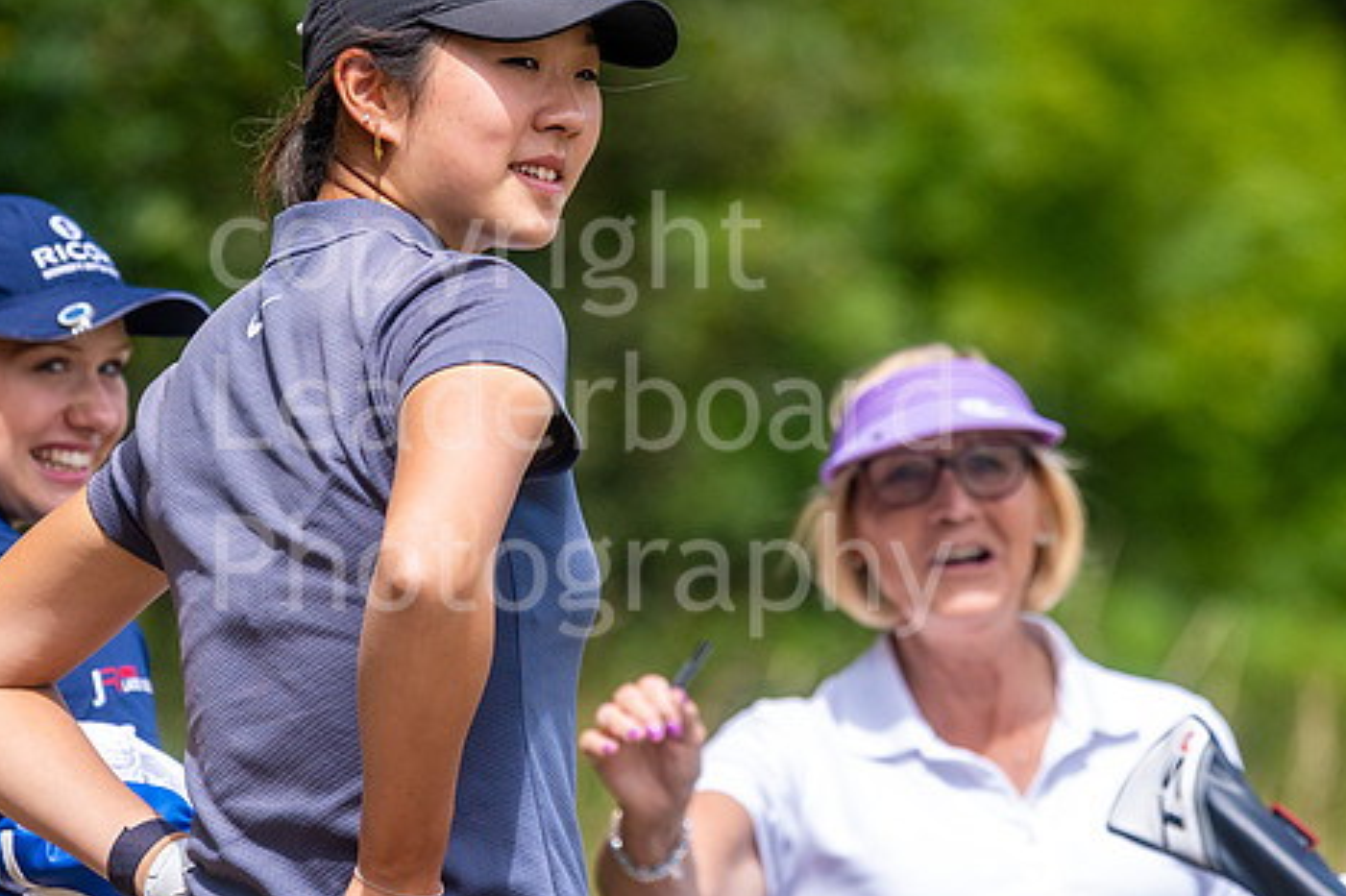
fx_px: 23844
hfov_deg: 3.2
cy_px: 350
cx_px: 707
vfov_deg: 2.2
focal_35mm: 638
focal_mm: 300
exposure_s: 1/1000
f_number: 5.6
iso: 200
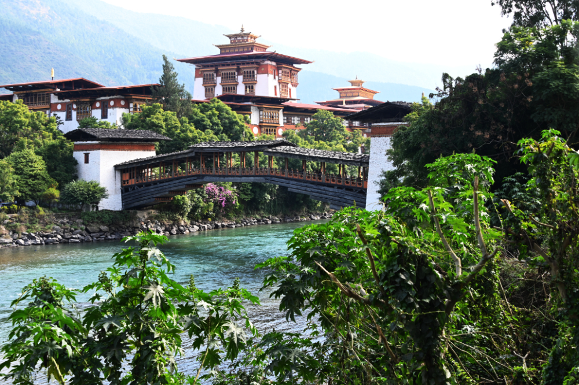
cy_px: 192
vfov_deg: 28.1
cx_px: 290
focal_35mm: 48
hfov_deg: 41.1
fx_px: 772
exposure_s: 1/100
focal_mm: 48
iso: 250
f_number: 8
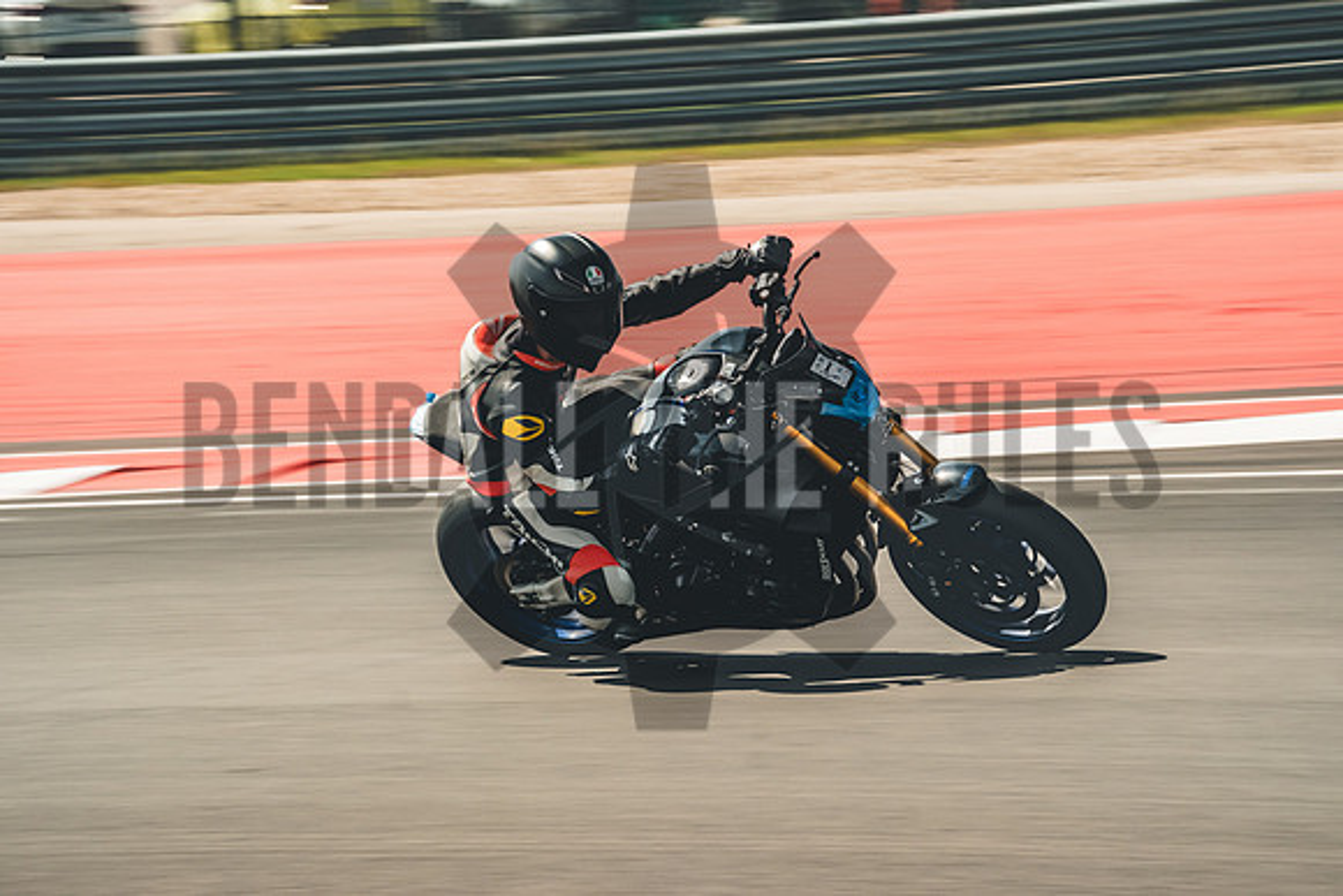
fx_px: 9888
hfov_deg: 7.8
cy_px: 448
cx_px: 672
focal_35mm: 265
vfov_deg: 5.2
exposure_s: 1/250
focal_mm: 176.7
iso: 320
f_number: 10
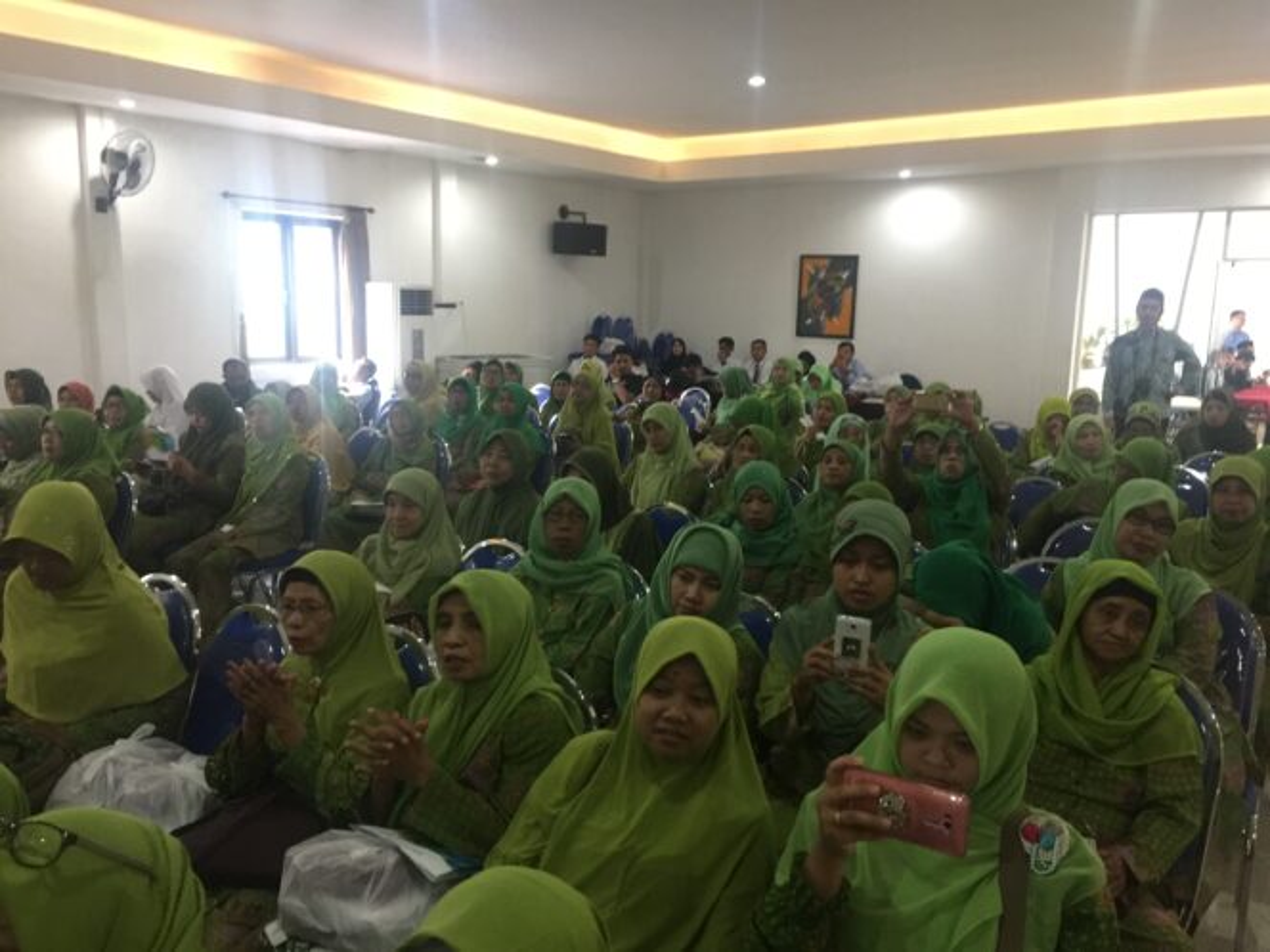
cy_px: 476
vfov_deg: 48.2
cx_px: 635
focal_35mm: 29
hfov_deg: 61.7
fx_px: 1064
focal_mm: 4.15
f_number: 2.2
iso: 125
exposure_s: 1/17
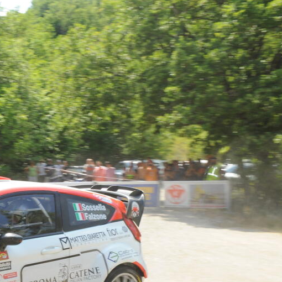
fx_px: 535
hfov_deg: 27.1
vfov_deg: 29.0
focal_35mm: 58
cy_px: 219
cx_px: -29
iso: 400
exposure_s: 1/160
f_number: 13
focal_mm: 29
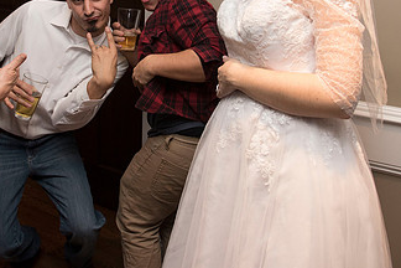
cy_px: 30
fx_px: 479
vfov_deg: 30.0
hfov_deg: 44.9
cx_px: 144
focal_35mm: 43
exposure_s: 1/200
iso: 2000
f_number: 5
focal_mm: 24
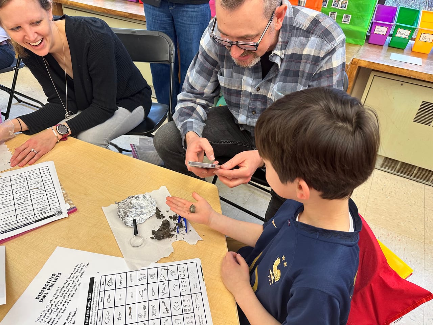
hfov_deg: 71.6
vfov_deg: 56.8
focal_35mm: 24
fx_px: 300
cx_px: 216
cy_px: 162
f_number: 1.78
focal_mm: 6.86
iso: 200
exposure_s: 1/120
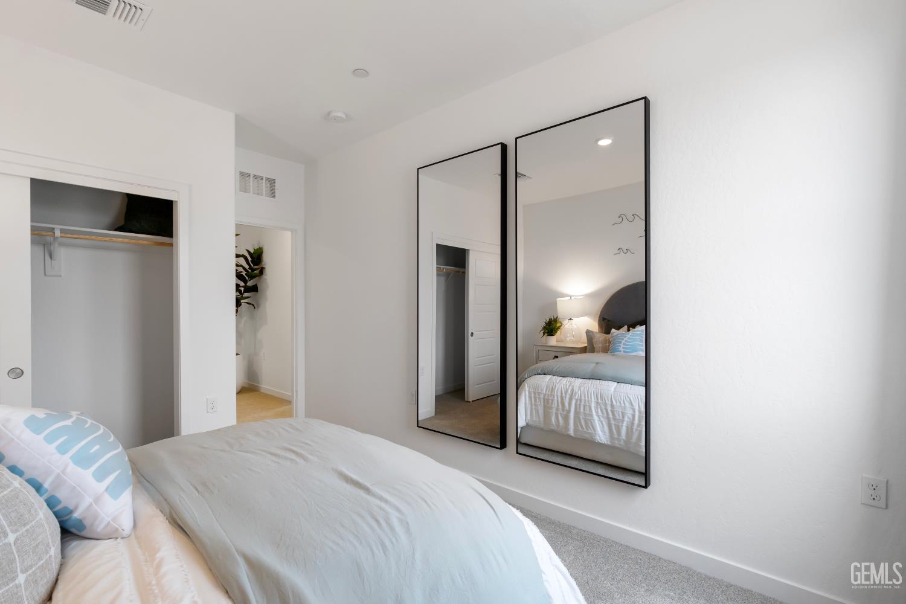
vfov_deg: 77.3
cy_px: 302
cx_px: 453
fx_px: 377
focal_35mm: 15
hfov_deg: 100.4
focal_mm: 10
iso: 250
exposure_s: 1/2.5
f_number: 9
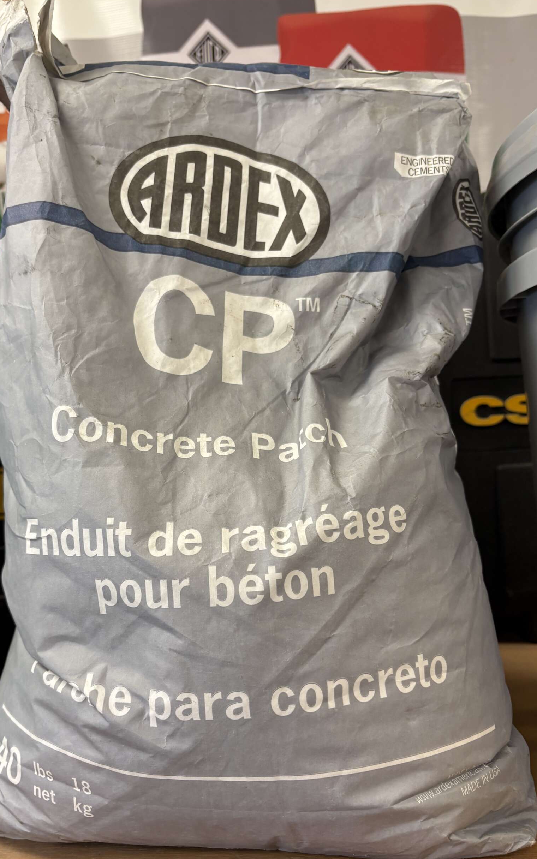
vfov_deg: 64.6
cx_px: 240
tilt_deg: +1.1
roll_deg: +3.1
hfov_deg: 43.1
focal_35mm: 29
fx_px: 679
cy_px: 436
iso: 80
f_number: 1.6
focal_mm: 5.96
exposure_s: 1/60
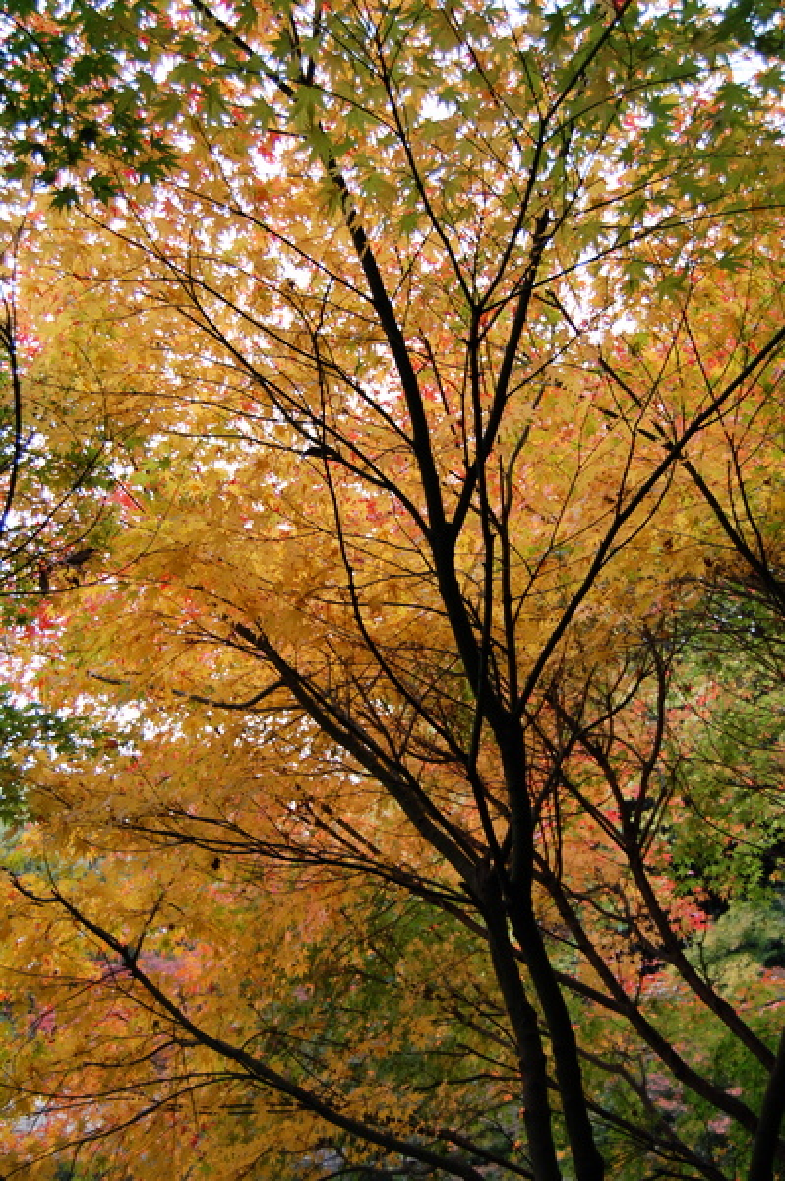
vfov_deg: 38.9
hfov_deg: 26.4
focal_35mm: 51
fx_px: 1671
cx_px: 392
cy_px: 590
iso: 200
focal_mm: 34
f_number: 5
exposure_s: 1/100
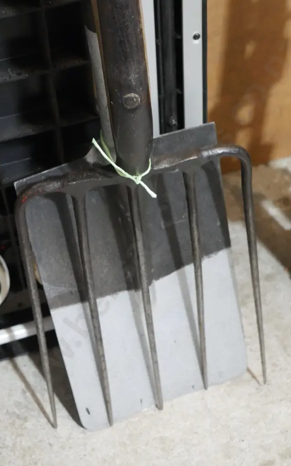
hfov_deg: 18.4
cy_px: 231
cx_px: 153
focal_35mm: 71
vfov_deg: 29.0
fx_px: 901
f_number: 5.4
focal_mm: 33
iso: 3200
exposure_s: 1/80
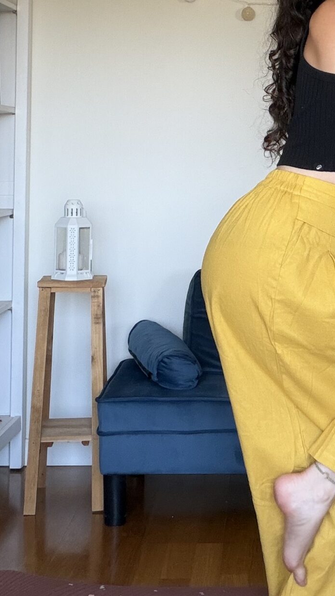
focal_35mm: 68
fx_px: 1074
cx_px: 332
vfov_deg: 30.2
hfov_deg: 17.3
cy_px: 108
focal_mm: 2.71
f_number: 1.9
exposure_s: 1/81
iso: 80
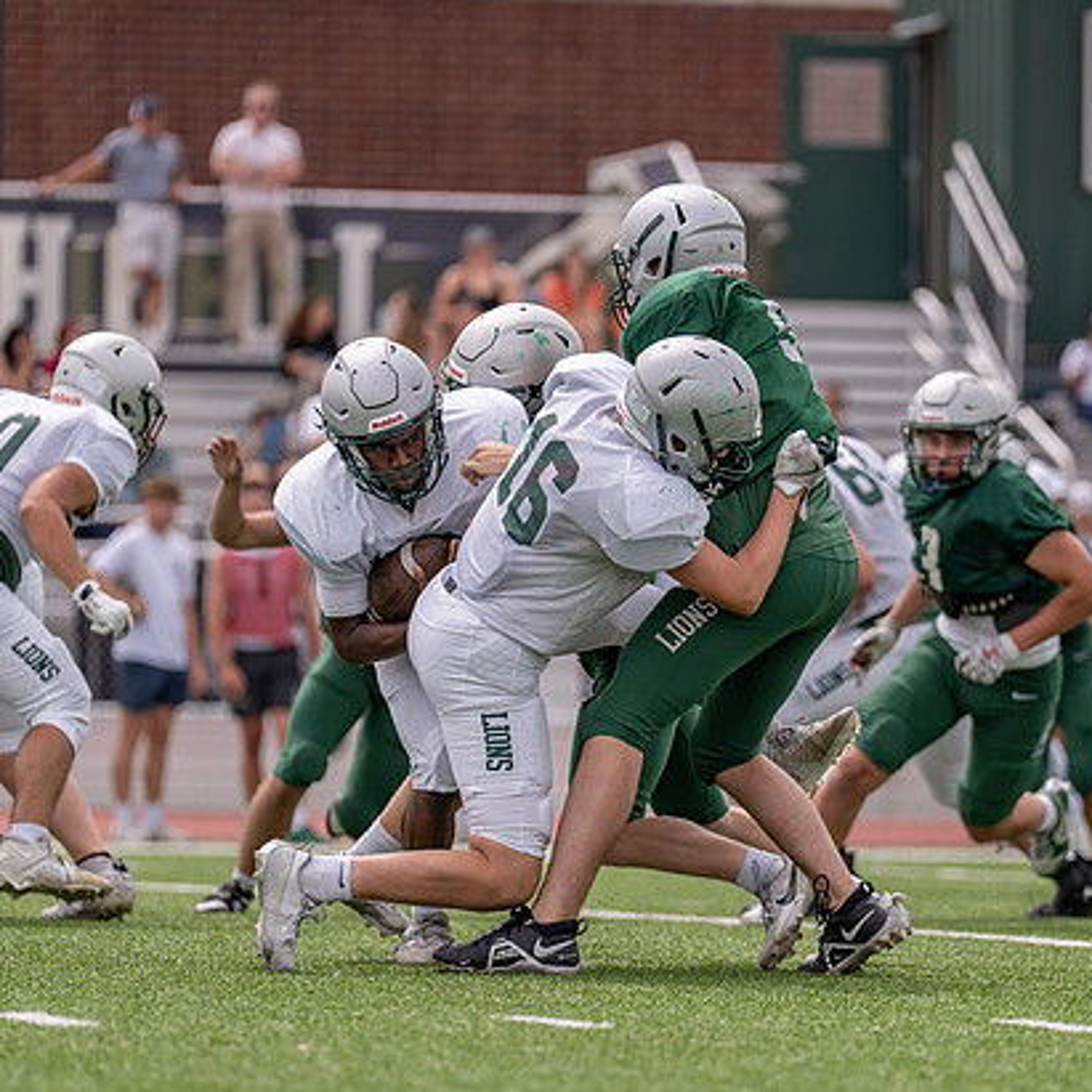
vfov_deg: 5.7
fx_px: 10921
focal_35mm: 306
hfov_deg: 5.7
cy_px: 591
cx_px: 688
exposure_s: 1/3200
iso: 250
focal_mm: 191
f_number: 2.8
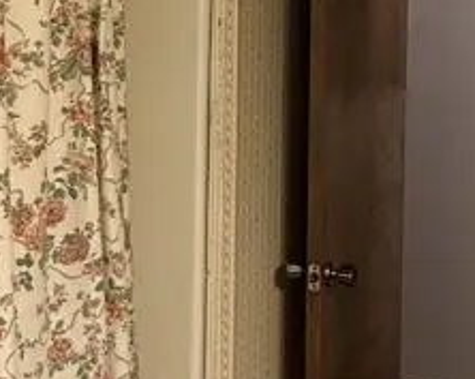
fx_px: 1039
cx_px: 274
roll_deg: -0.1
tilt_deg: -2.4
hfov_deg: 25.7
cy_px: 116
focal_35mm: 74
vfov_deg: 20.6
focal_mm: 2.22
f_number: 2.2
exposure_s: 1/60
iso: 320
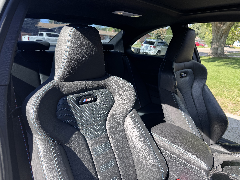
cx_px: 120
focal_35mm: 24
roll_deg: -2.7
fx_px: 166
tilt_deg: -17.7
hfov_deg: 71.6
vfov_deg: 56.8
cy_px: 90
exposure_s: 1/433
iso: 80
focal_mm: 6.76
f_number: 1.78
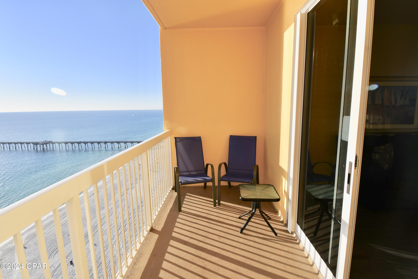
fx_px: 209
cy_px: 140
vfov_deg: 67.4
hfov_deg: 90.0
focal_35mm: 18
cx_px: 209
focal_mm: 12
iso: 100
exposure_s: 1/250
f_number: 11
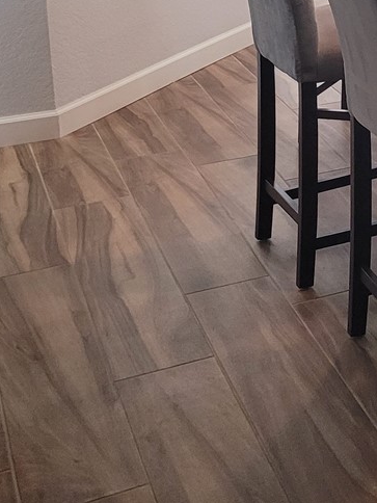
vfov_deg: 21.2
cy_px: -99
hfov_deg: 15.6
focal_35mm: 86
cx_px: 594
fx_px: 1249
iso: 250
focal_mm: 5.4
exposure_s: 1/120
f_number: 1.8
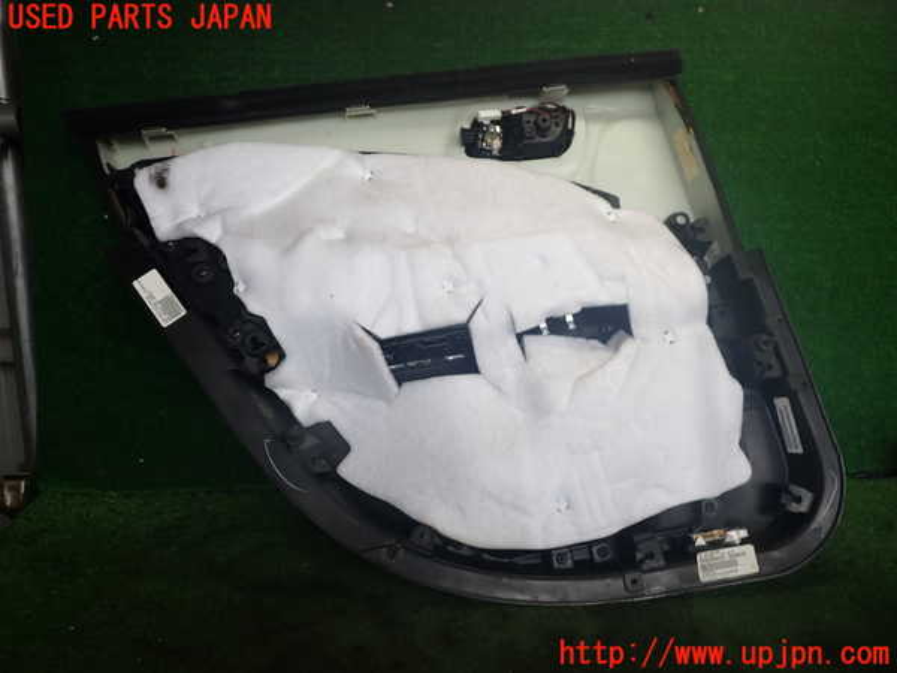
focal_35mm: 30
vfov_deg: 46.8
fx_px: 777
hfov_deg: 60.0
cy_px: 336
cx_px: 448
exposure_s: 1/125
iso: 100
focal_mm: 5.4
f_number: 2.3
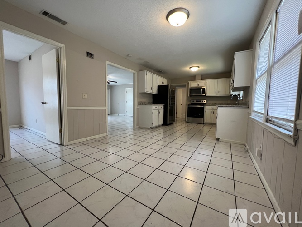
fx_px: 113
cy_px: 114
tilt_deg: -5.5
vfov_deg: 89.9
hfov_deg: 106.2
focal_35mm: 13
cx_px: 151
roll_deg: -0.1
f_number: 1.8
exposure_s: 1/60
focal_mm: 1.57
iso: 125
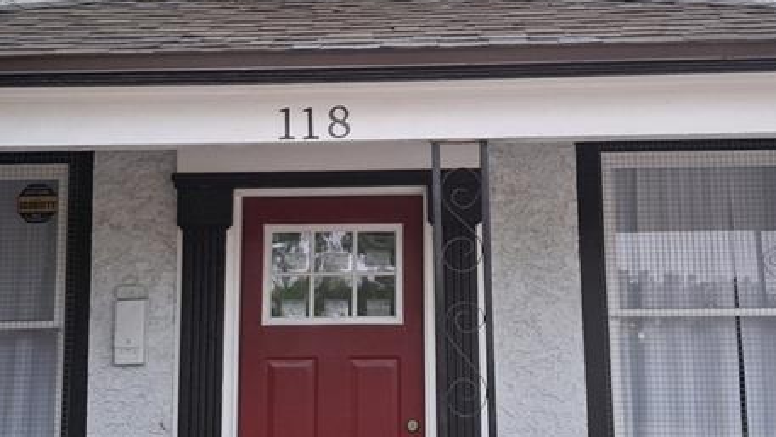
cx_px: 394
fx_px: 1255
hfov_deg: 34.4
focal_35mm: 61
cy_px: 171
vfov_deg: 19.7
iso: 160
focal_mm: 4.69
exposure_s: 1/60
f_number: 1.8
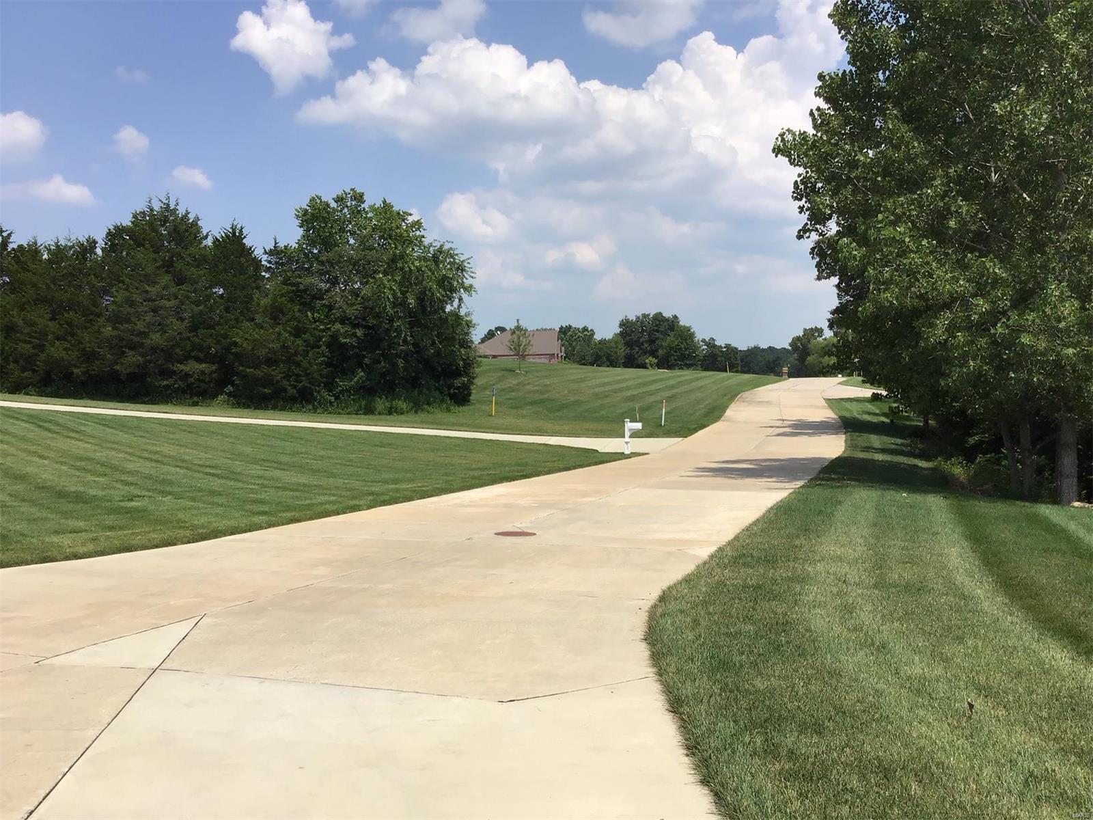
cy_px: 410
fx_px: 979
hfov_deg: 58.4
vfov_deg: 45.4
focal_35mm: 31
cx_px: 546
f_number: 2.4
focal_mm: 3.3
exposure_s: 1/1942
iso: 25
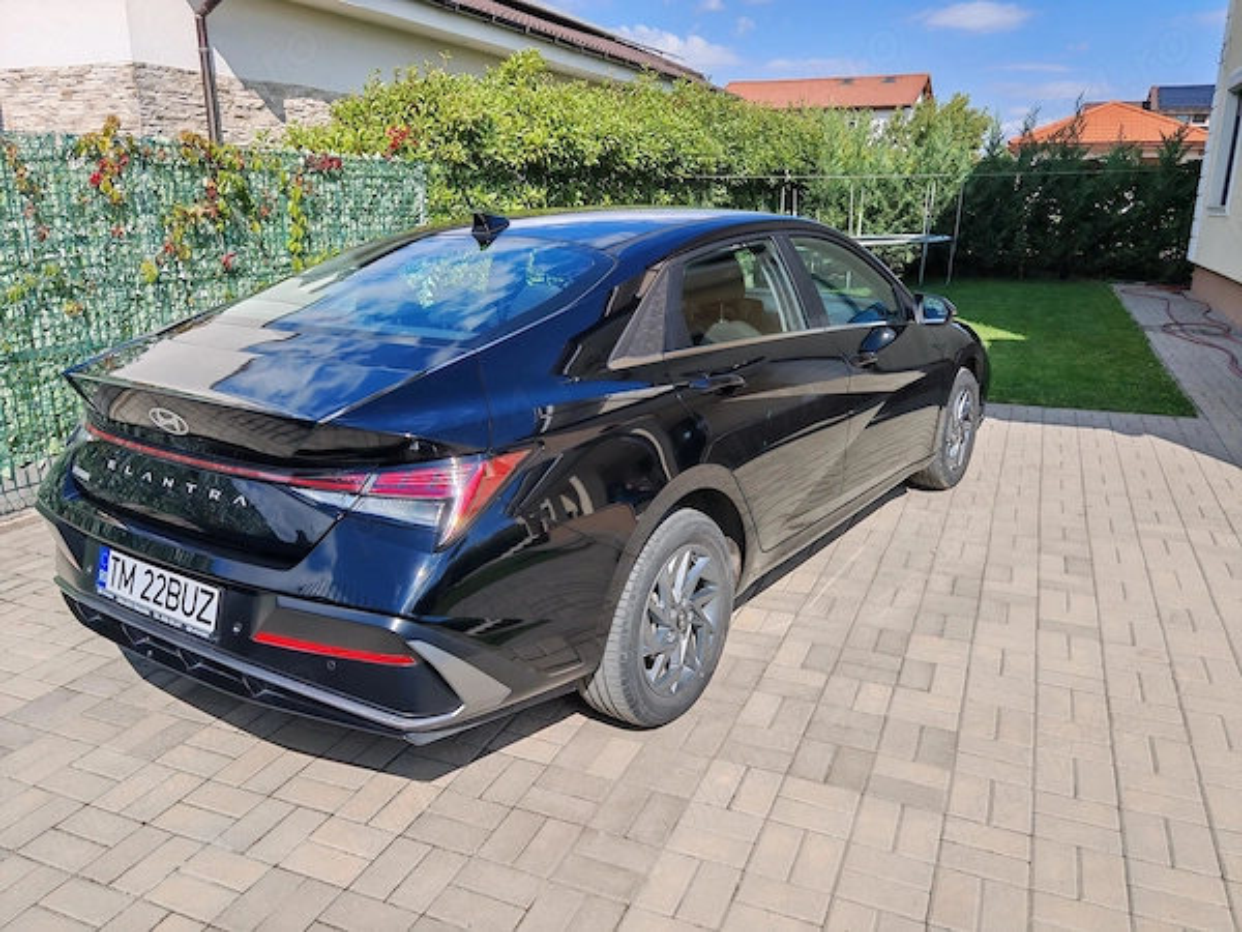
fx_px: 969
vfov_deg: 51.4
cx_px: 621
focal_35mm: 27
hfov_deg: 65.3
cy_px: 466
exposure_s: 1/1600
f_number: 1.9
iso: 50
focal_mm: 6.67
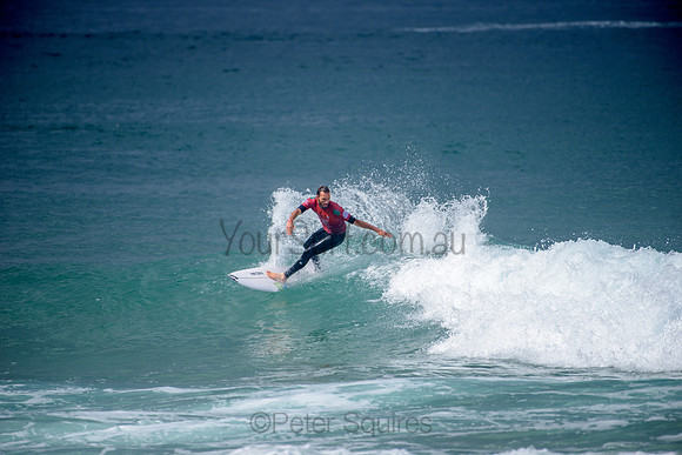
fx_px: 9474
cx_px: 341
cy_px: 228
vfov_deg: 2.8
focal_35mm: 500
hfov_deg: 4.1
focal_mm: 500
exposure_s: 1/2000
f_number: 5.6
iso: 110
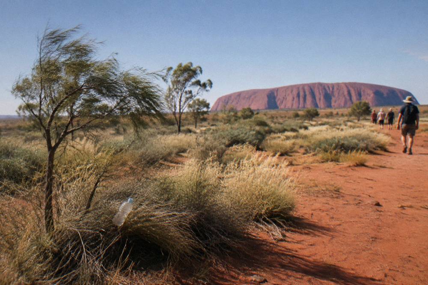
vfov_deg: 13.0
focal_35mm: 105
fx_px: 1248
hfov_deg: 19.5
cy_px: 142
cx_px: 214
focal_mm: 105
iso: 500
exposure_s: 1/1250
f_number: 5.6
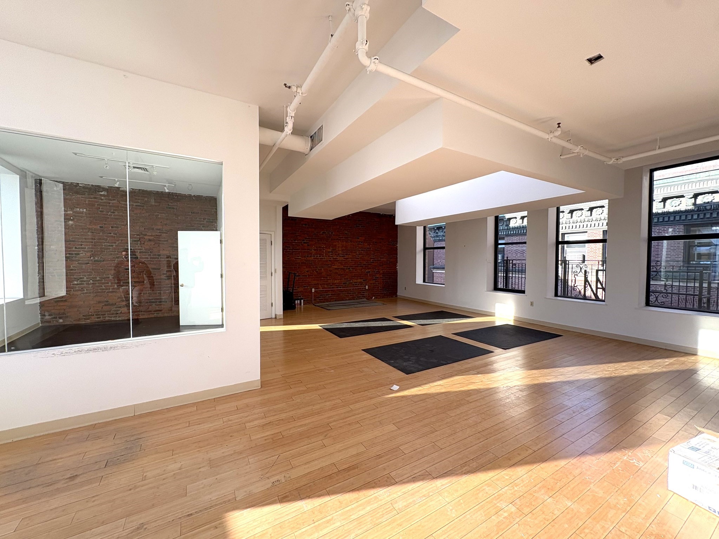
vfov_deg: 85.7
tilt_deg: -1.9
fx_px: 291
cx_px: 360
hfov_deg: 102.1
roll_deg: -0.2
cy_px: 270
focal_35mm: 14
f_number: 2.2
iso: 50
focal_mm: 2.22
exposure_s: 1/127
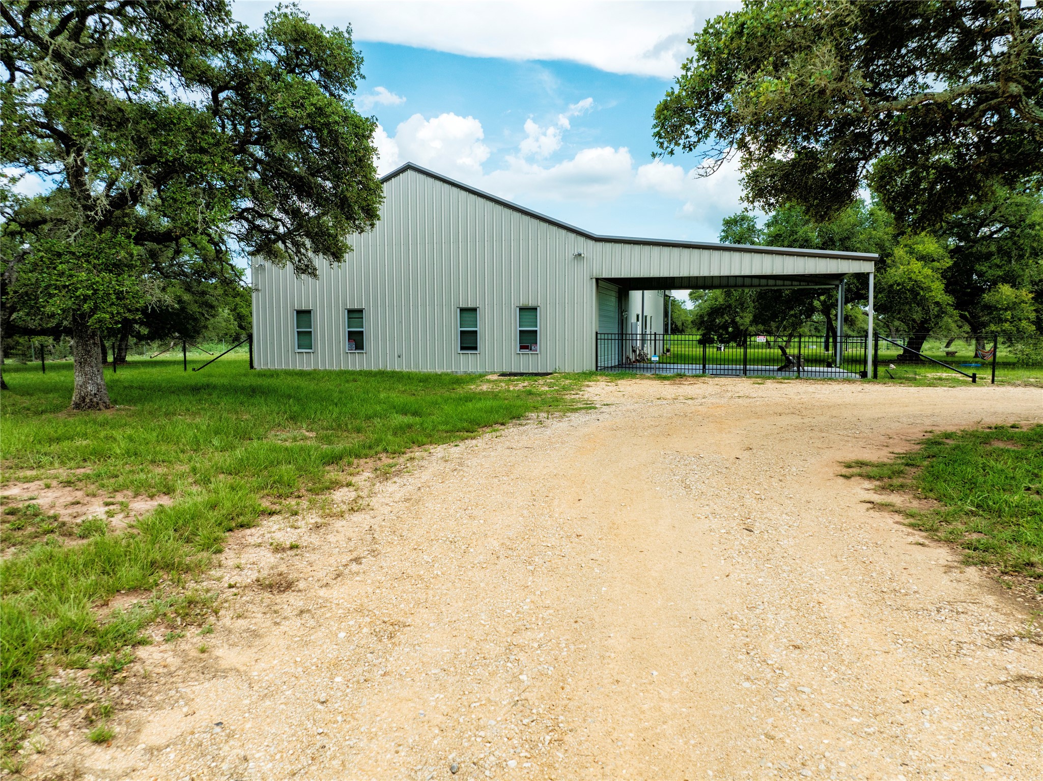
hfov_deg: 71.6
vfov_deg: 56.8
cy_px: 390
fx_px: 723
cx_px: 522
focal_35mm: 24
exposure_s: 1/1250
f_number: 2.8
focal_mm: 12.29
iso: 110
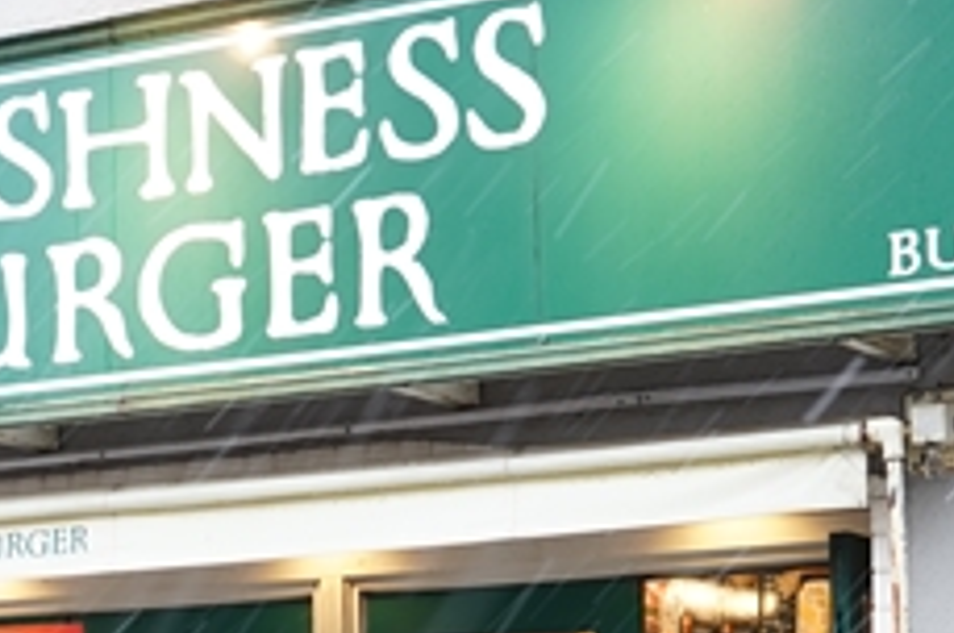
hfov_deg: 17.0
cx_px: 125
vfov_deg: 11.0
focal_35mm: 119
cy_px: 968
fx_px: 3149
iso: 250
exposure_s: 1/40
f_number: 3.5
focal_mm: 34
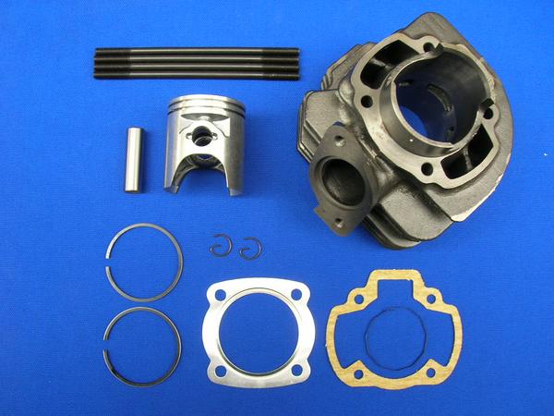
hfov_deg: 54.0
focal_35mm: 34
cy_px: 208
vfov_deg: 41.8
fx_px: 544
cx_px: 277
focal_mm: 5.7
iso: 50
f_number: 4.9
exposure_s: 1/24
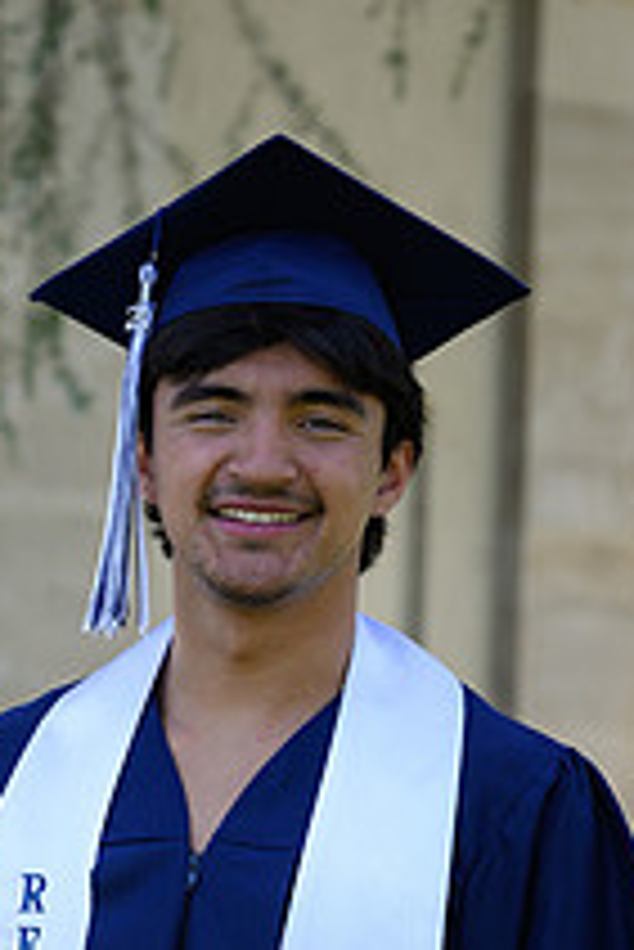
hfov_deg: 7.6
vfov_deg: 11.3
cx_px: -4
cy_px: 797
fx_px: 4773
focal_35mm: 181
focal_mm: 85
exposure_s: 1/125
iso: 100
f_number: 5
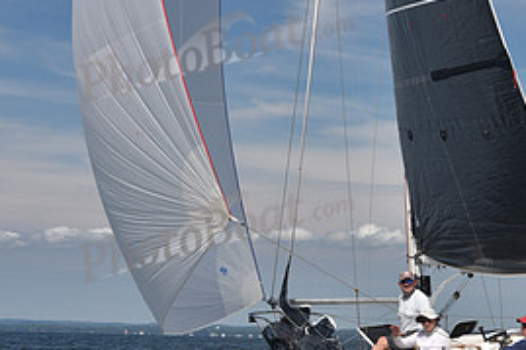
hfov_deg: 13.5
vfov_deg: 9.0
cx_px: 458
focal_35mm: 151
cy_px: 306
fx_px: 2205
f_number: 7.1
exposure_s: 1/500
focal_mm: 70
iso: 200
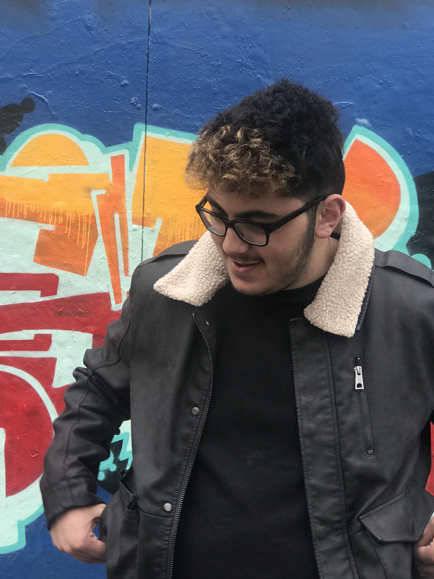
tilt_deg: +0.5
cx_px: 177
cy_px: 289
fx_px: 1287
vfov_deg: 25.3
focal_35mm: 77
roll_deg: -1.3
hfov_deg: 19.1
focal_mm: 6.6
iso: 32
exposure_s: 1/50
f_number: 2.8
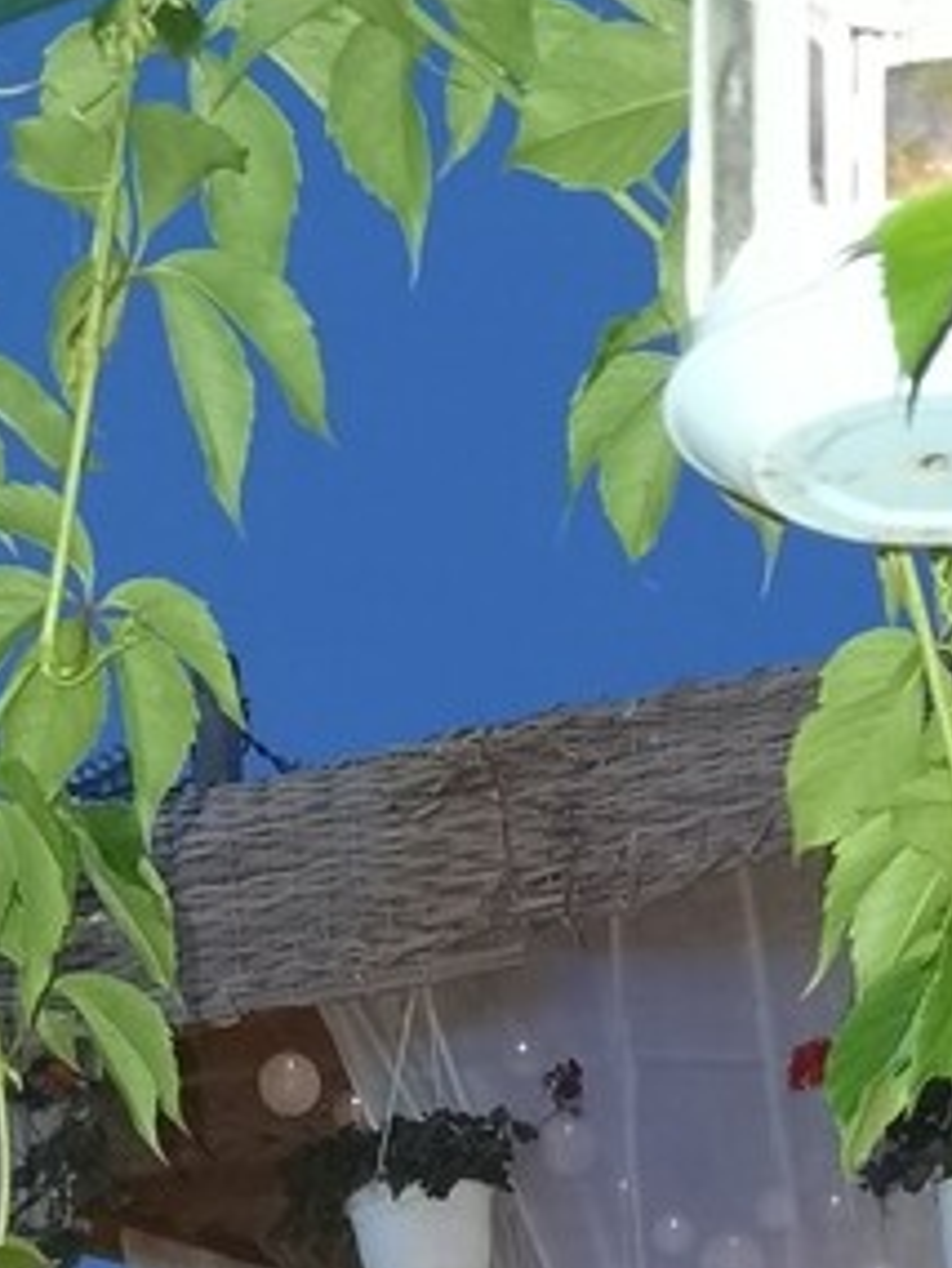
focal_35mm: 97
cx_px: 752
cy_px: 2265
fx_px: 3554
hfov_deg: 15.2
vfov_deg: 16.8
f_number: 1.9
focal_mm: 6.71
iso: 800
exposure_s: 1/20
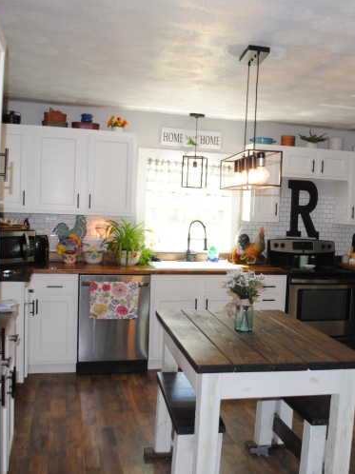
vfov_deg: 47.9
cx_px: 254
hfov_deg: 36.2
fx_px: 534
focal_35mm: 39
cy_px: 237
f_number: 4
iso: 400
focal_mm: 18
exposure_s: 1/60
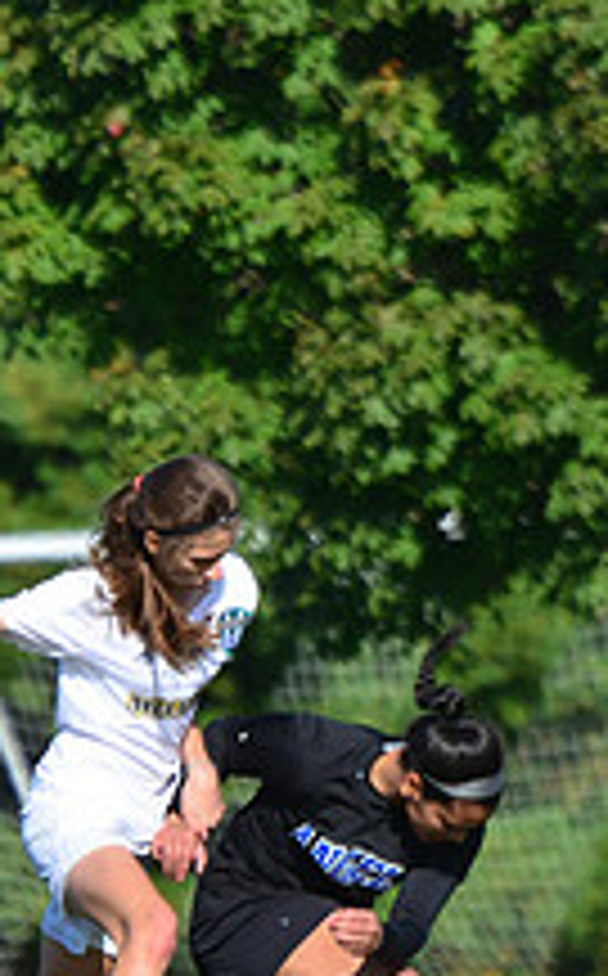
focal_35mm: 1634
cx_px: 243
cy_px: 769
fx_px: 43465
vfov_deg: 1.3
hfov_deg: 0.8
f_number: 8
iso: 500
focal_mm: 400
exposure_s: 1/1000
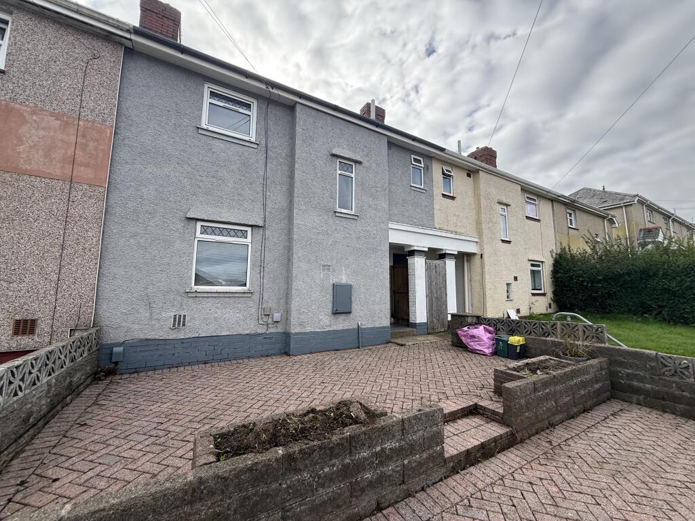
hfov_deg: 102.1
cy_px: 260
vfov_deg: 85.7
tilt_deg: +8.6
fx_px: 281
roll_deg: -0.7
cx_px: 348
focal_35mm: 14
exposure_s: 1/809
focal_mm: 2.22
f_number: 2.2
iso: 50
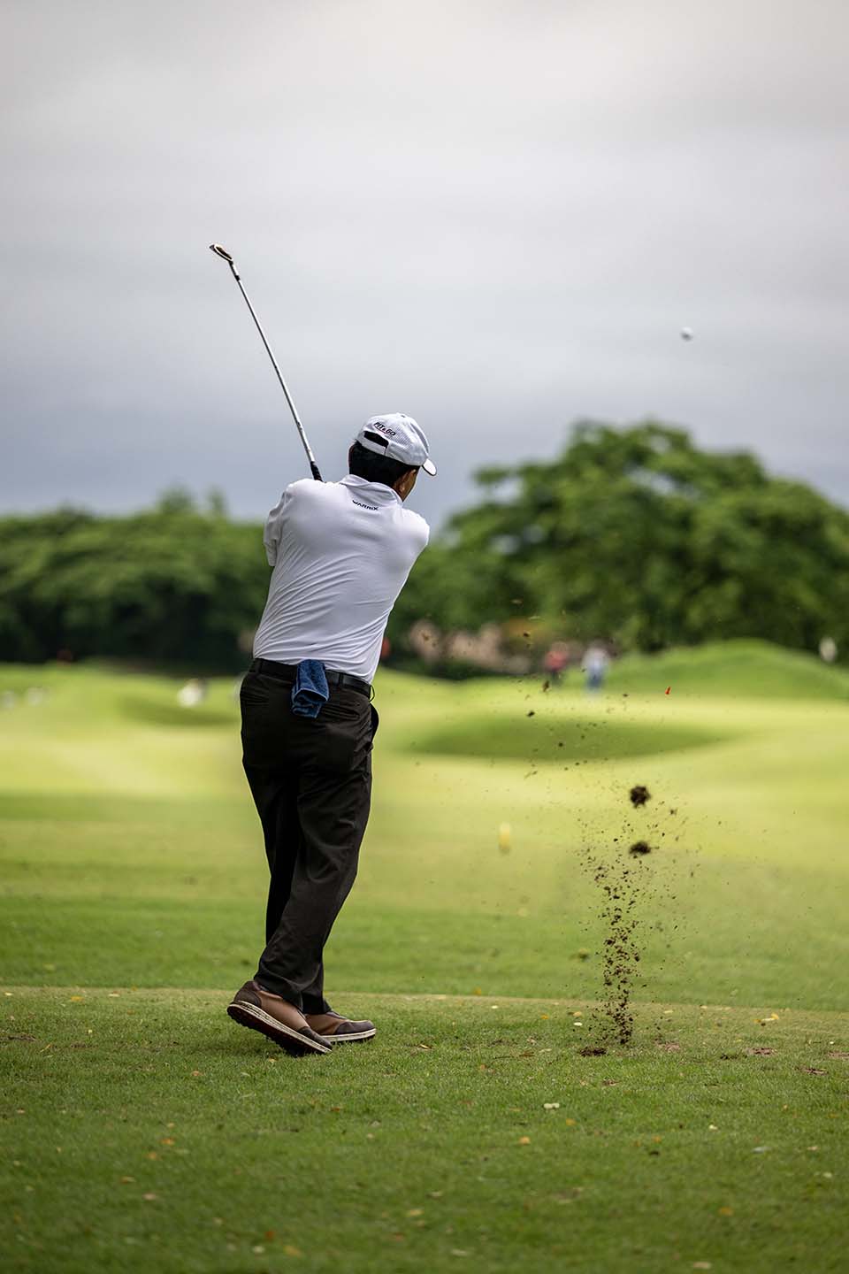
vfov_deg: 13.2
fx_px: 5483
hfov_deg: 8.9
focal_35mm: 155
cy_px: 637
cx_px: 424
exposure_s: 1/2500
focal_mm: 155
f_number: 2.8
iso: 500
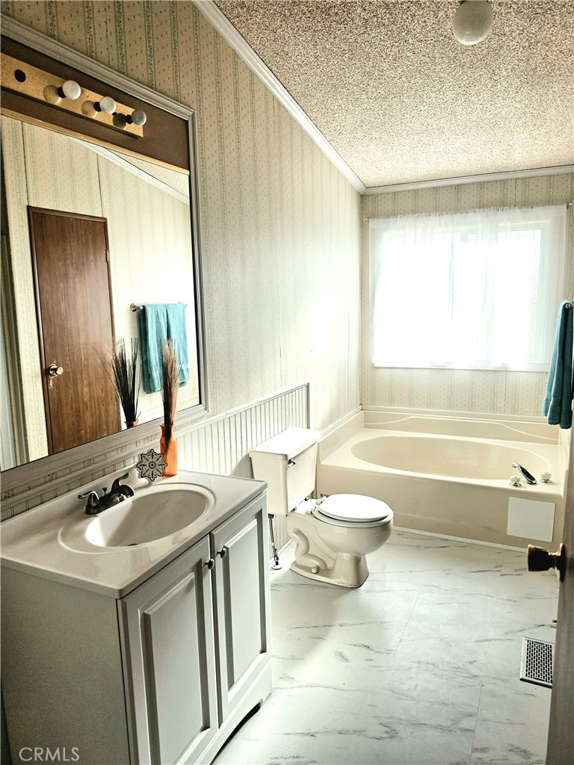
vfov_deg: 73.9
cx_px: 287
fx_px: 509
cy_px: 382
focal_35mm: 23
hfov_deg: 58.9
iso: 64
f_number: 1.4
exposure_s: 1/3333
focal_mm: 6.5
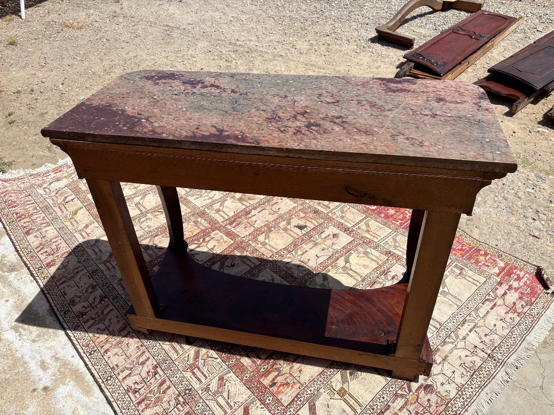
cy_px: 208
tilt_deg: -39.1
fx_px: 416
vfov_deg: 53.1
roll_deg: +3.3
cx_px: 277
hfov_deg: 67.3
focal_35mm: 26
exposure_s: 1/4329
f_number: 1.6
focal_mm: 5.96
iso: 50
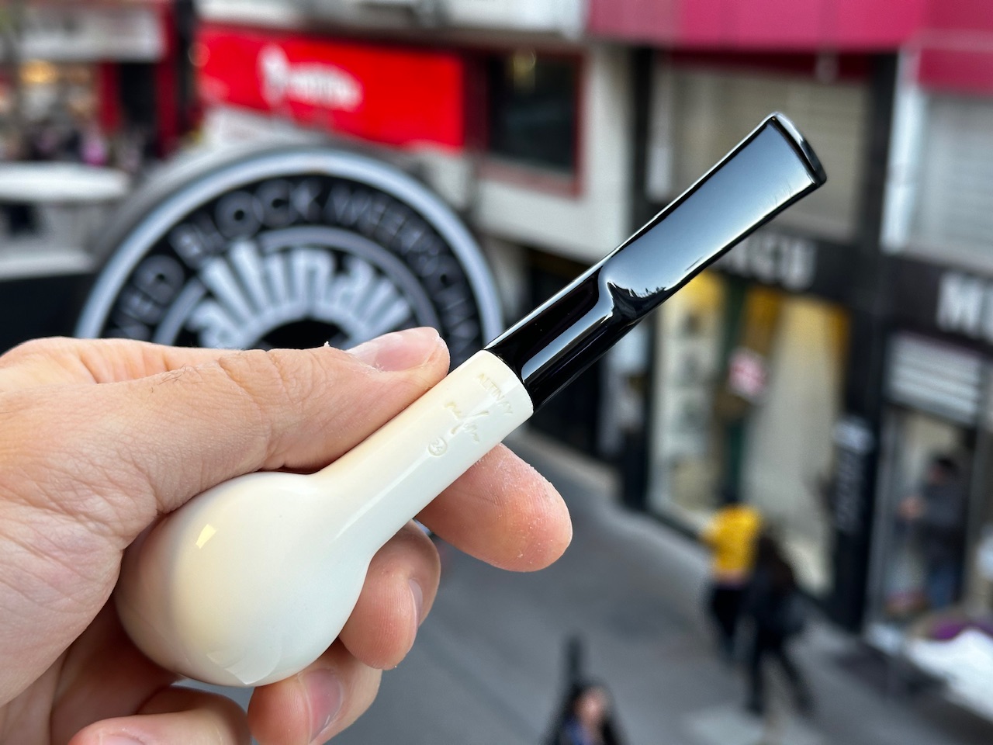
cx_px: 496
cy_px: 372
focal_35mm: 48
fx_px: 1377
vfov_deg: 30.3
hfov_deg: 39.7
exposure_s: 1/100
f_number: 1.78
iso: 80
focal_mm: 6.86
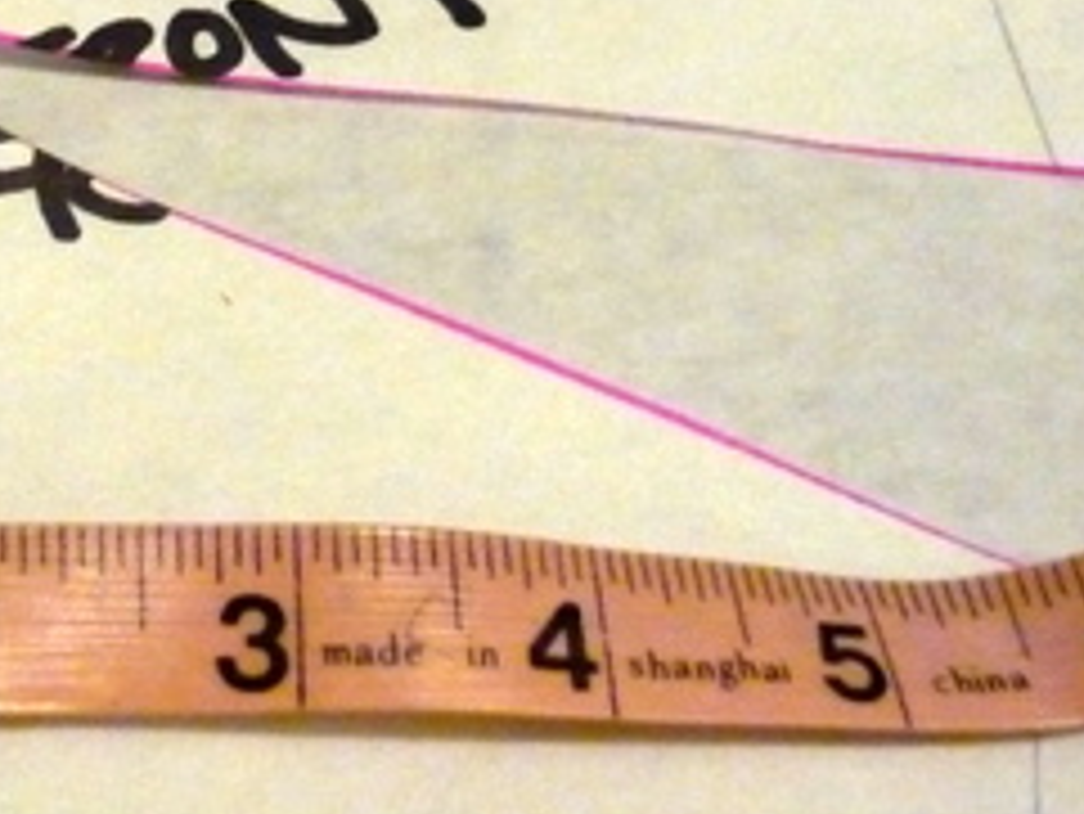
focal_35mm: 82
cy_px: -9
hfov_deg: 23.2
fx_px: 2569
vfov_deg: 17.6
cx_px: 108
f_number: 2.8
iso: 800
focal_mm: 5.5
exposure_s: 1/30
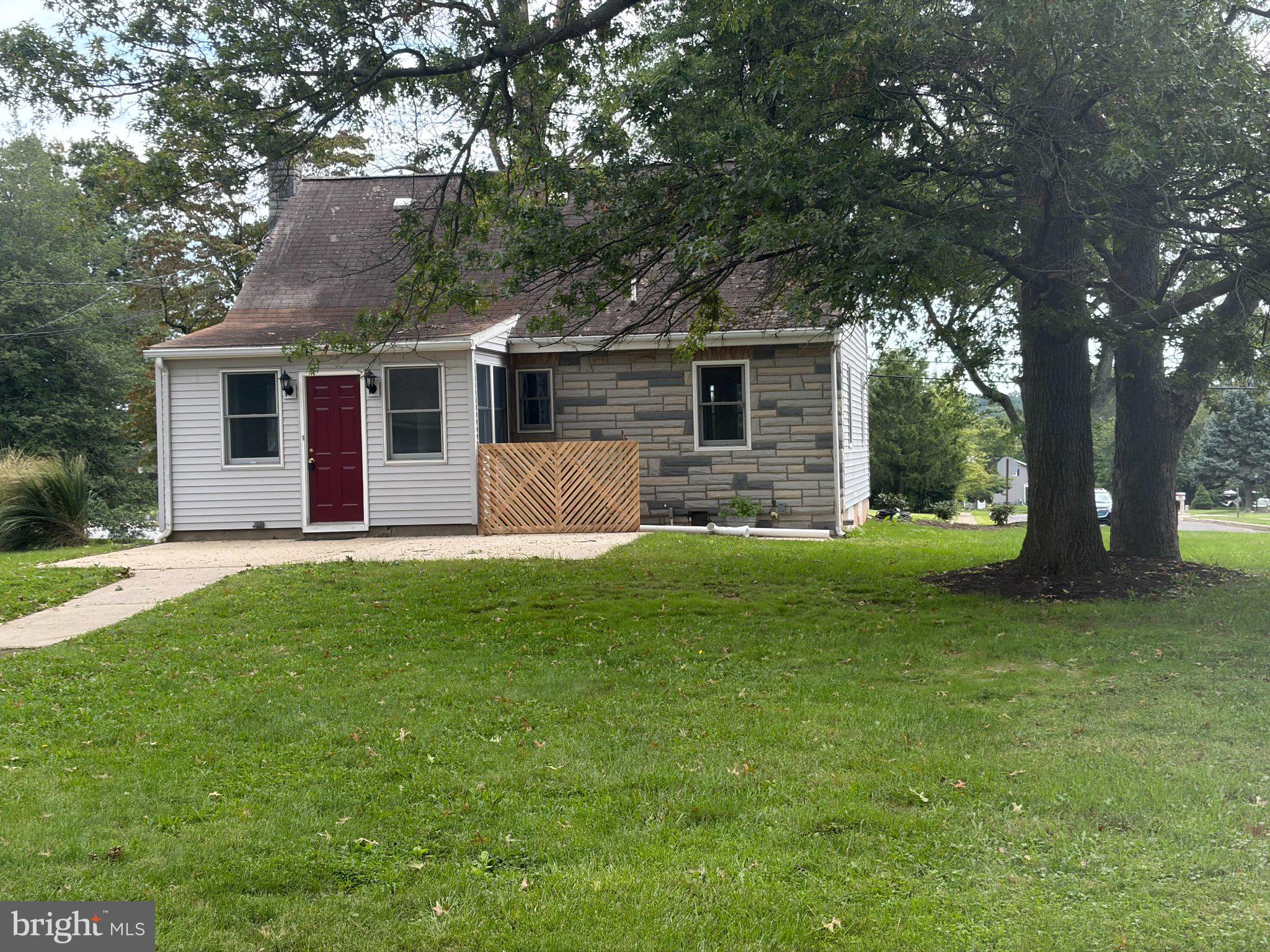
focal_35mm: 52
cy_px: 476
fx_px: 1908
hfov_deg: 36.8
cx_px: 635
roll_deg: +3.0
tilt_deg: +0.8
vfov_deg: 28.0
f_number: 1.6
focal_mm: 5.96
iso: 50
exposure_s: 1/1032
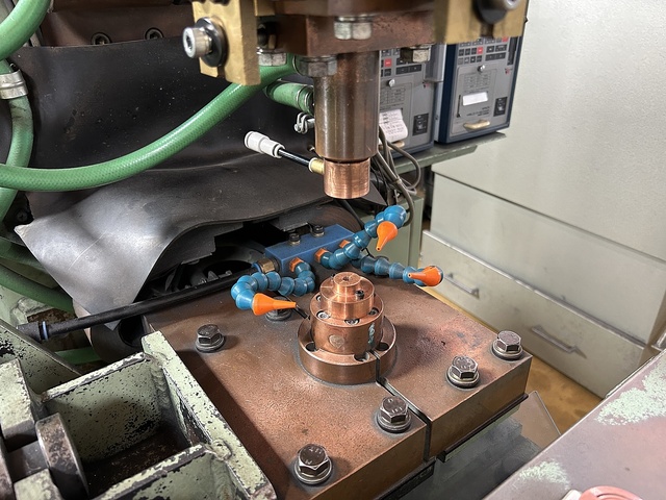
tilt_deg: -27.8
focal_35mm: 26
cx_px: 333
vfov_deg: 53.1
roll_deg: +1.7
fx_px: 500
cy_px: 250
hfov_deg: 67.3
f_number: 1.5
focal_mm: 5.7
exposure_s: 1/60
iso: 250
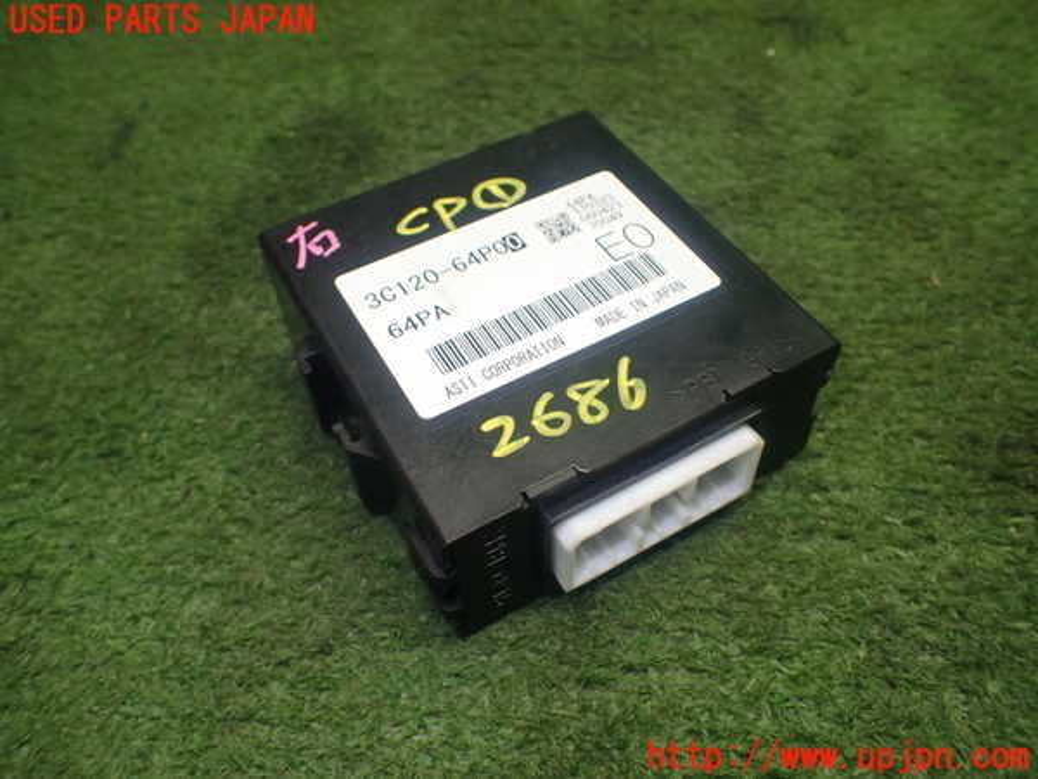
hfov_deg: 60.0
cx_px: 519
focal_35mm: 30
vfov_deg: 46.8
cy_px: 390
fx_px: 900
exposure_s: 1/125
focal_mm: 5.4
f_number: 2.3
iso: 320
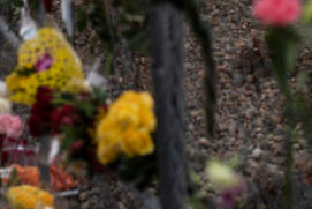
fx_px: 1353
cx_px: 304
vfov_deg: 8.7
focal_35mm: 156
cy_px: -55
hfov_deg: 13.0
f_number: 3.2
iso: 50
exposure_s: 1/250
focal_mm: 55
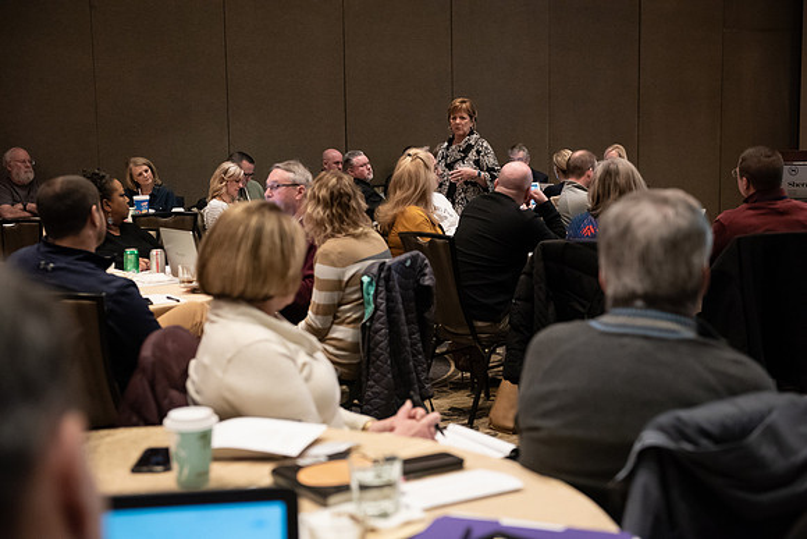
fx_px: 1166
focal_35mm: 52
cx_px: 404
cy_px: 270
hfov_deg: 38.2
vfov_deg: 26.0
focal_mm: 52
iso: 4000
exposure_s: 1/160
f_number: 3.5
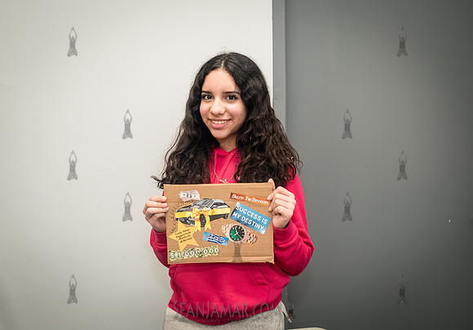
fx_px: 541
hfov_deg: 47.2
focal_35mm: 41
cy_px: 186
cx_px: 252
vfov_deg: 33.8
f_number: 4.5
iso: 2500
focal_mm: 35
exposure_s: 1/320
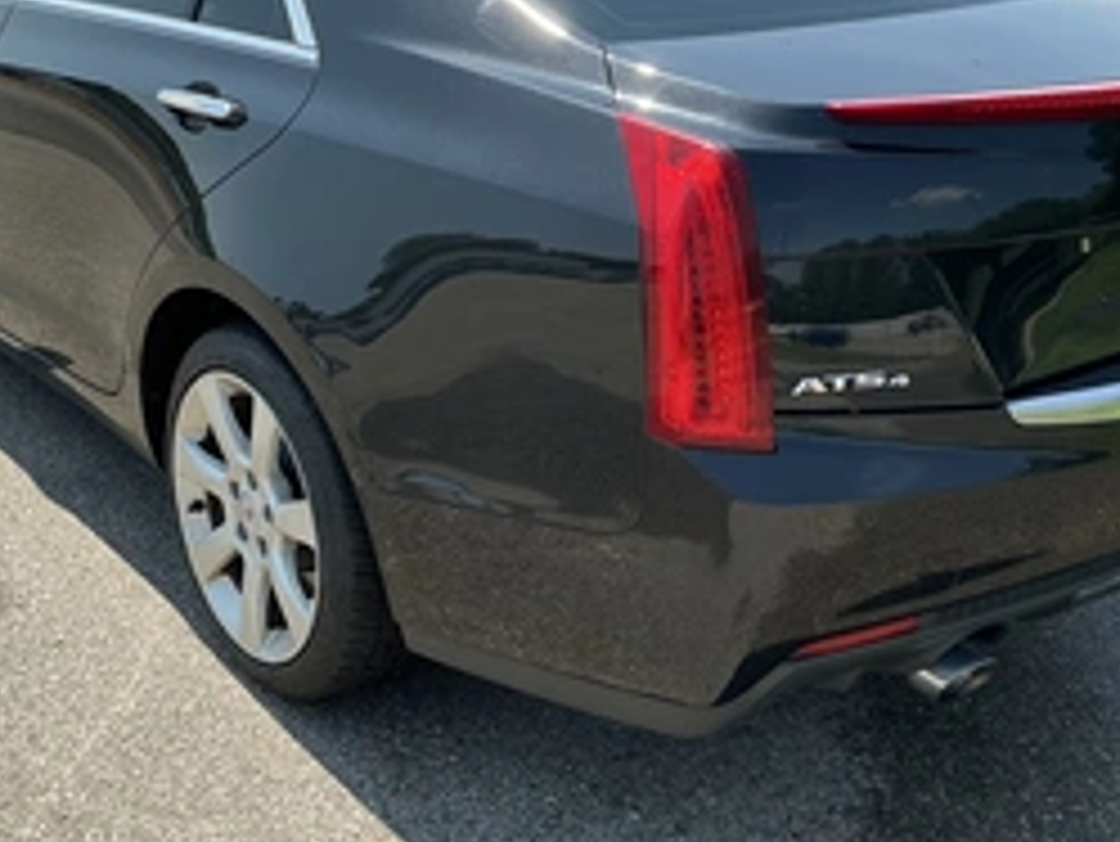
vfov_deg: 31.9
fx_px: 1457
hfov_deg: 42.0
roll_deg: +0.5
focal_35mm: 45
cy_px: 266
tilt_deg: -15.9
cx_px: 504
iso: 25
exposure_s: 1/912
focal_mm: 3
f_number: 1.8
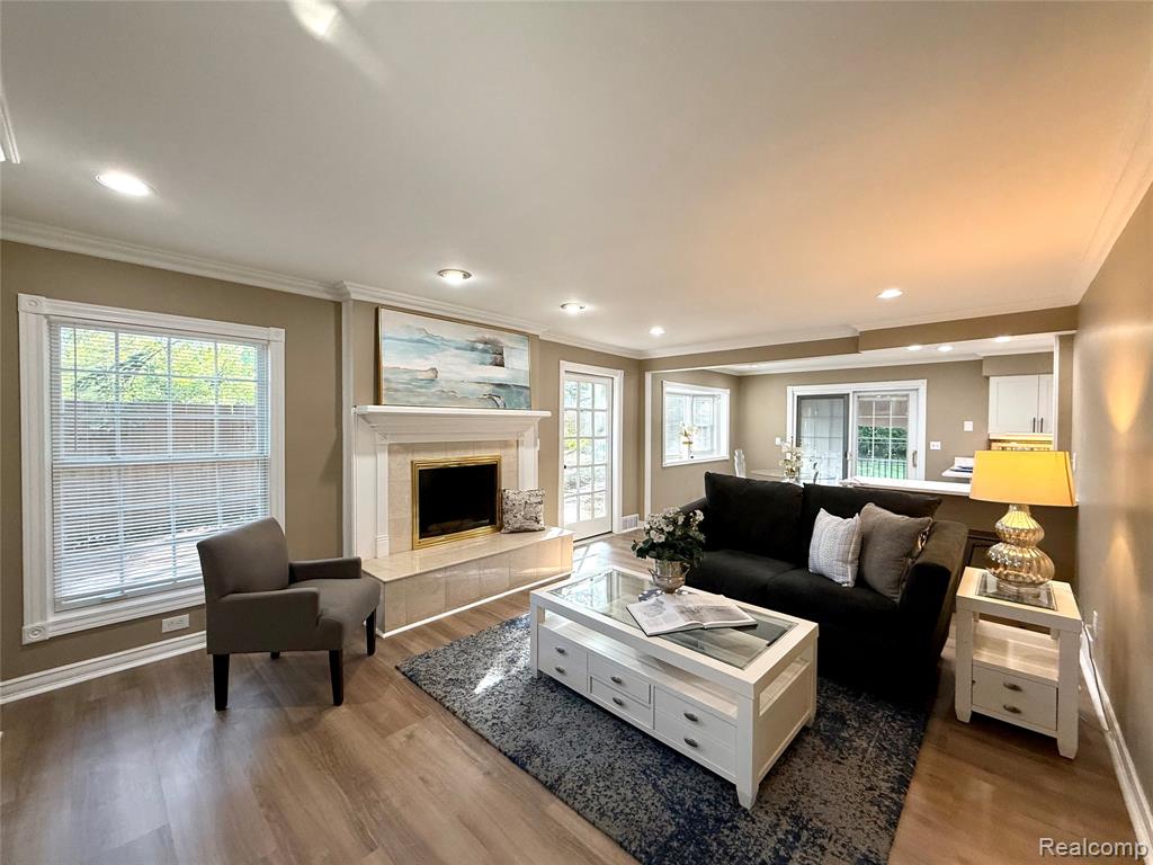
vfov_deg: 85.7
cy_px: 432
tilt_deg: -1.0
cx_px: 576
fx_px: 466
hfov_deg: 102.1
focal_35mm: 14
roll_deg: -0.6
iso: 200
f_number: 2.2
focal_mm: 2.22
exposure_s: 1/120
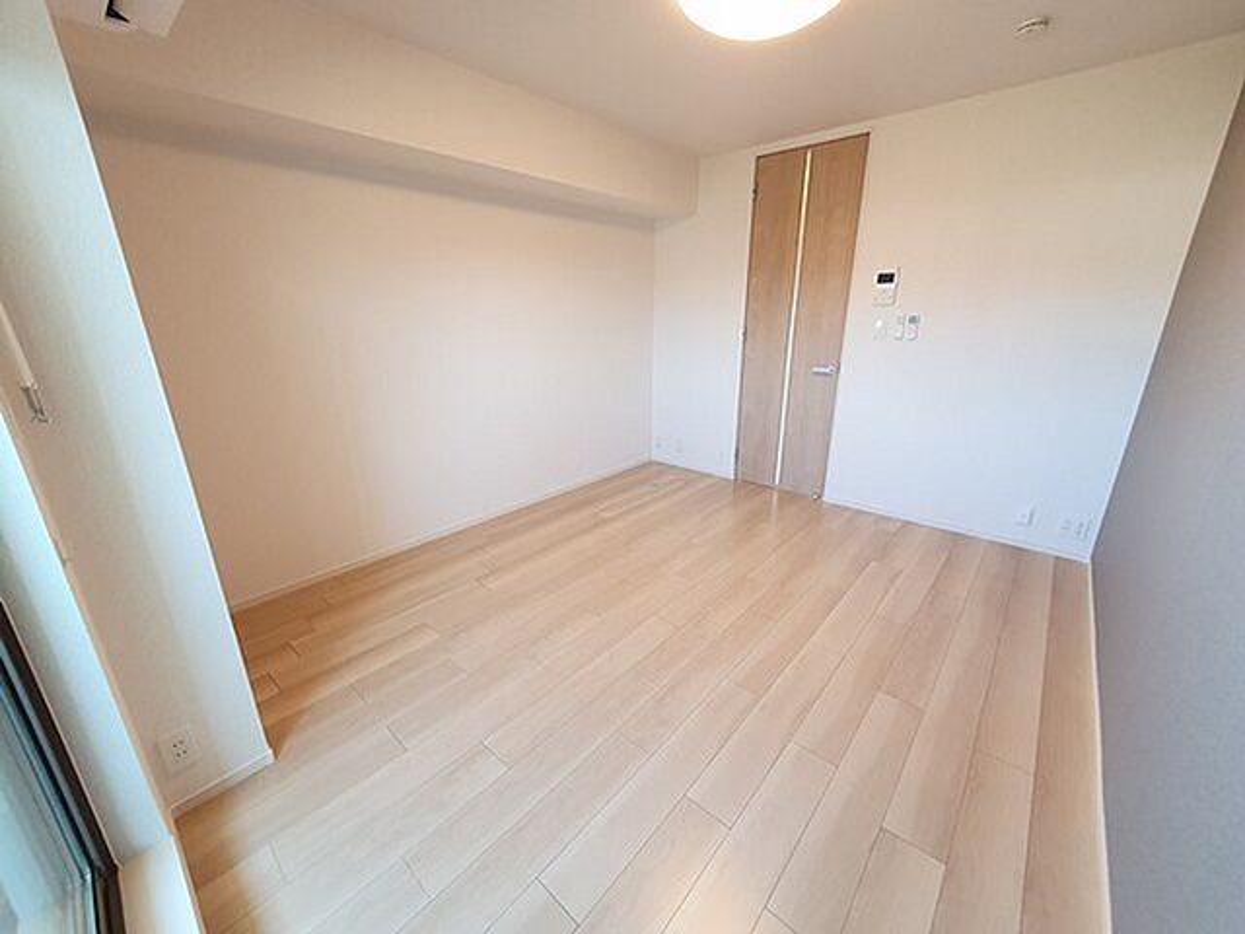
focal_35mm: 13
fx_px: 468
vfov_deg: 89.9
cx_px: 622
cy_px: 467
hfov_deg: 106.2
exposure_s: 1/60
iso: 160
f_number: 2.2
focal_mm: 1.8
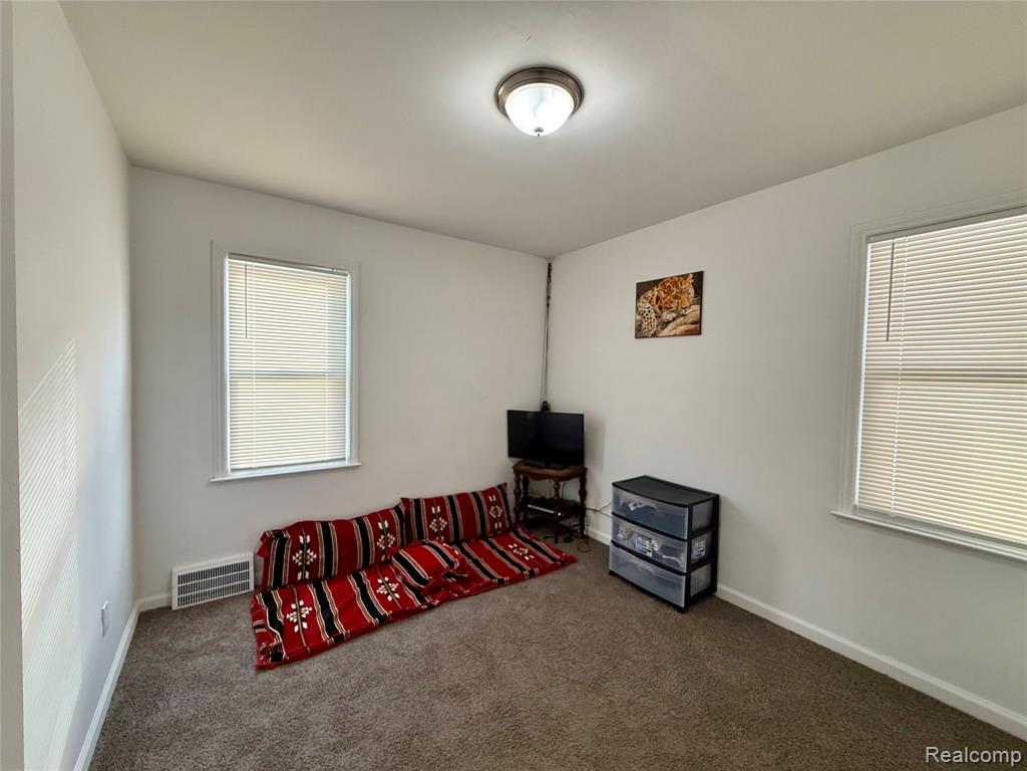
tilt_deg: -2.0
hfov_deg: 102.1
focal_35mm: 14
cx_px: 514
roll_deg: -0.9
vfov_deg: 85.7
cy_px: 386
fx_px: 415
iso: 320
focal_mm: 2.22
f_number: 2.2
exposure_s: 1/120
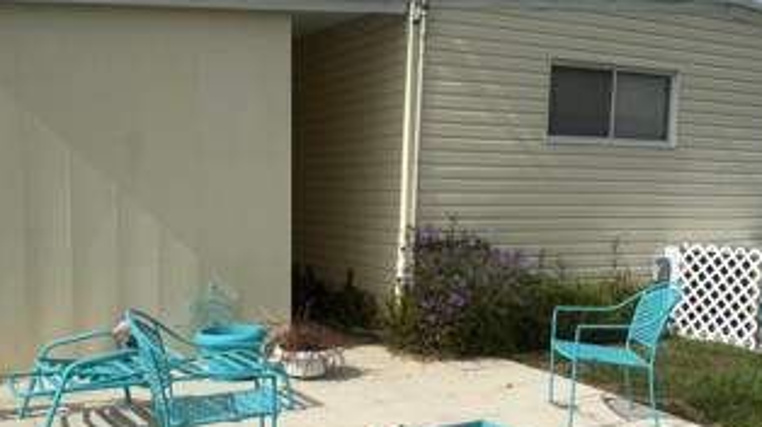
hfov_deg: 50.3
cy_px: 277
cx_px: 325
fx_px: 808
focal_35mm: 40
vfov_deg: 29.5
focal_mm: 6.76
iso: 80
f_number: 1.78
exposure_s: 1/11905
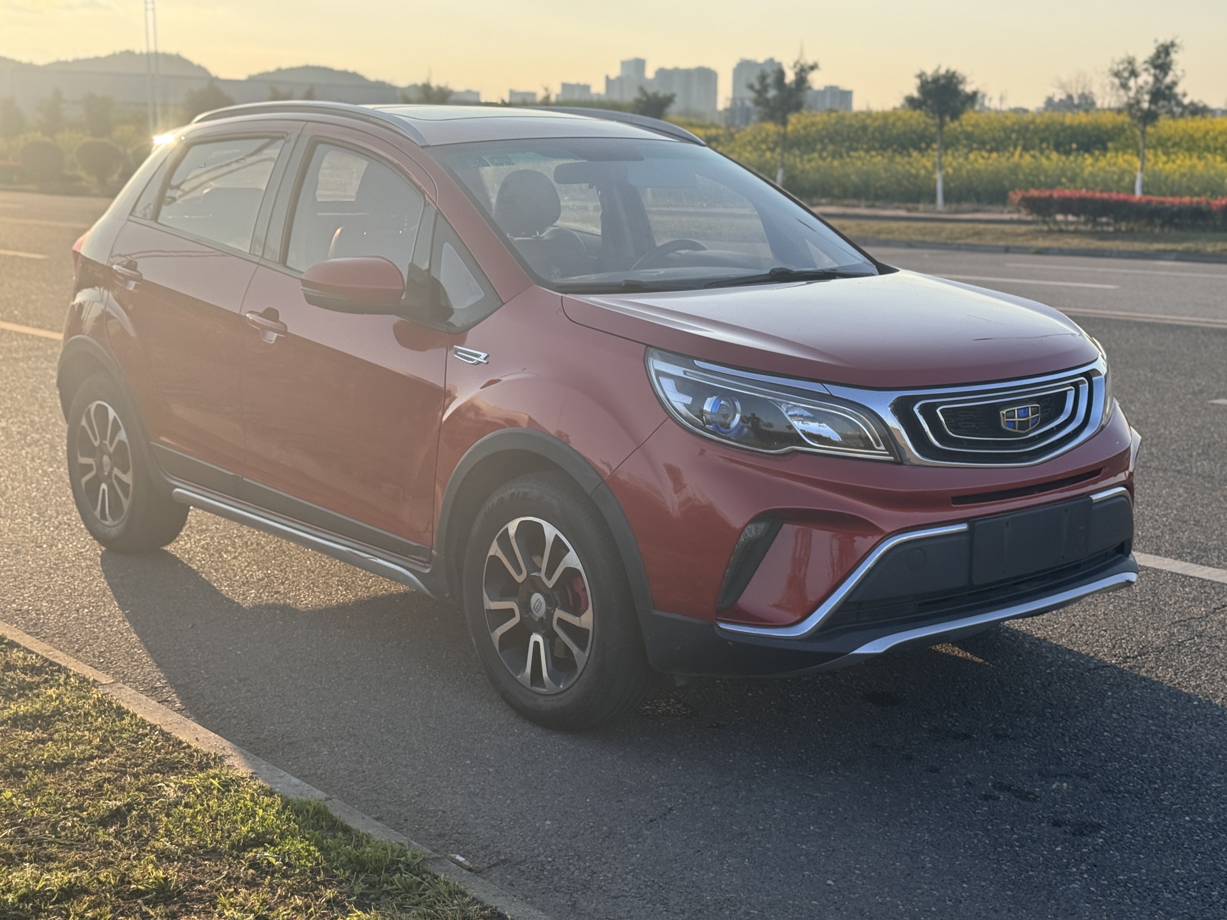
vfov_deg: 30.3
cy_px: 460
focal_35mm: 48
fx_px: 1701
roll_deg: +0.2
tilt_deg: -9.8
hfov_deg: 39.7
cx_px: 614
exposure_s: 1/1818
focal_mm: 6.76
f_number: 1.78
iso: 64
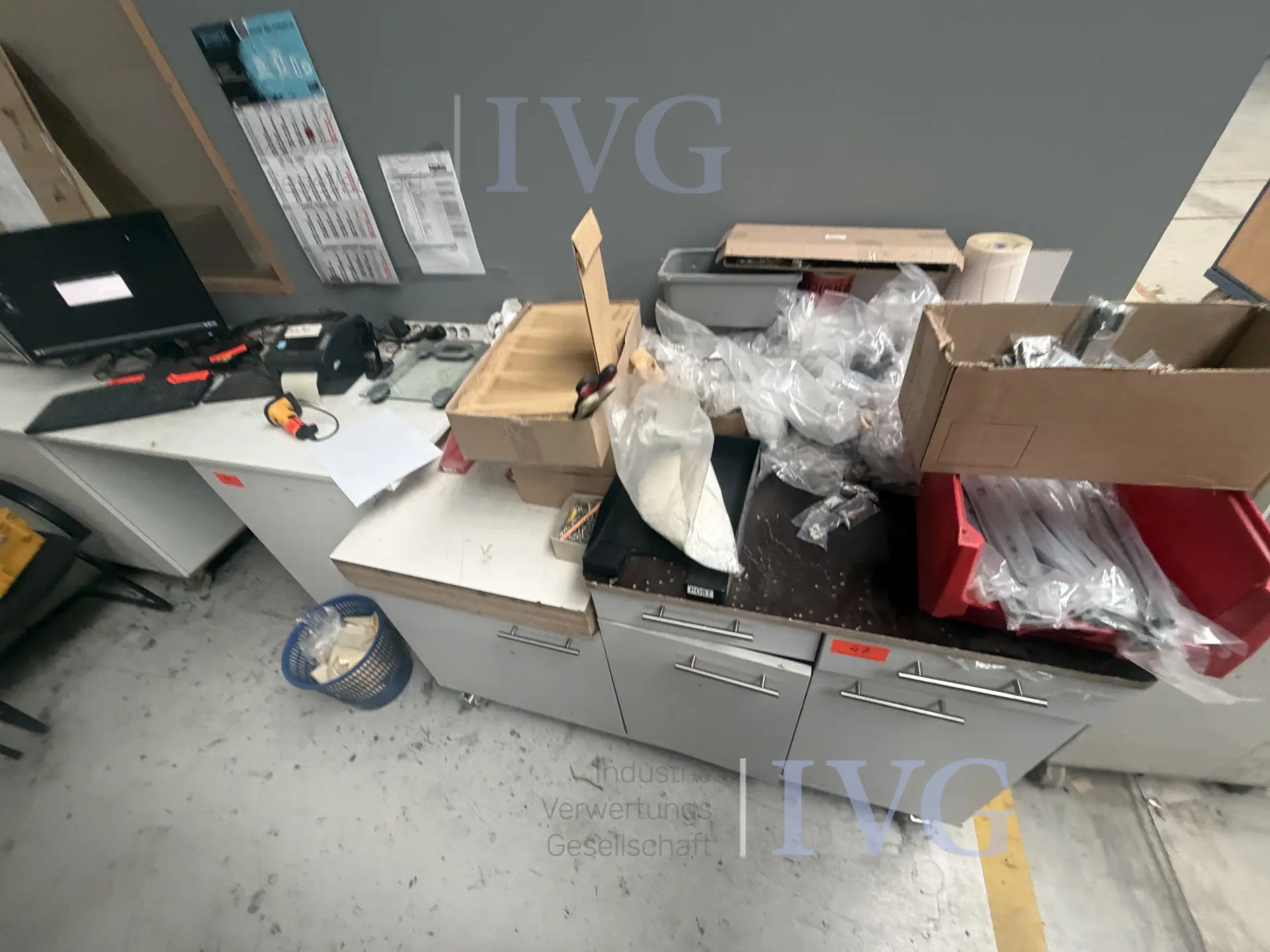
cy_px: 476
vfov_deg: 85.7
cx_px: 635
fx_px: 514
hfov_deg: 102.1
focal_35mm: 14
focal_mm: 2.22
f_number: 2.2
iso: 320
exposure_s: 1/91
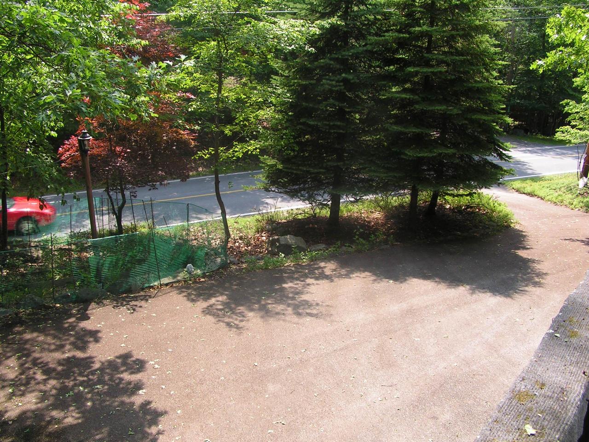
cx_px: 294
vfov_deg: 37.7
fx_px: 647
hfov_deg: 49.0
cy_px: 221
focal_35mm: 38
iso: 50
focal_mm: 6.3
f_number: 5.6
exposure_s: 1/80
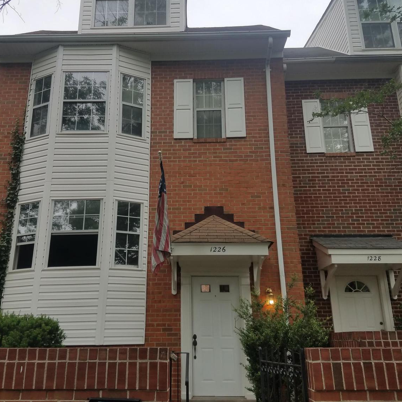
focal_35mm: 31
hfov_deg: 52.5
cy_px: 202
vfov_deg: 52.5
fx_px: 407
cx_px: 200
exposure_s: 1/1268
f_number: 1.7
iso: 40
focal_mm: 4.2
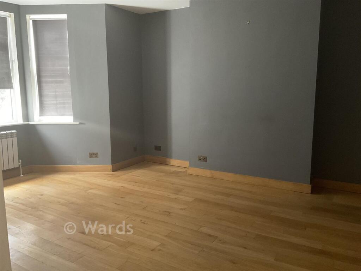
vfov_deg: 48.2
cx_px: 180
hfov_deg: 61.7
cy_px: 136
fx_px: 302
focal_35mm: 29
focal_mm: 3
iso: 320
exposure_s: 1/51
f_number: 1.8
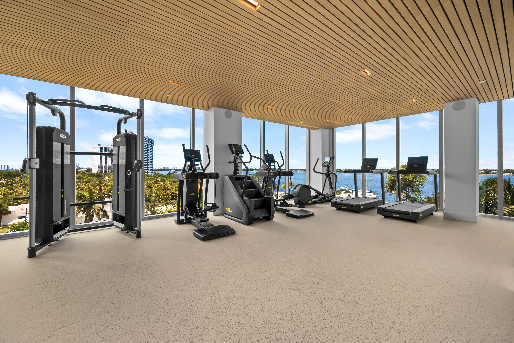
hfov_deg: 104.2
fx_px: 200
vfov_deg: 81.3
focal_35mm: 14
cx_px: 257
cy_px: 172
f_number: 7.1
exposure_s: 1/200
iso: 320
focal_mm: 14
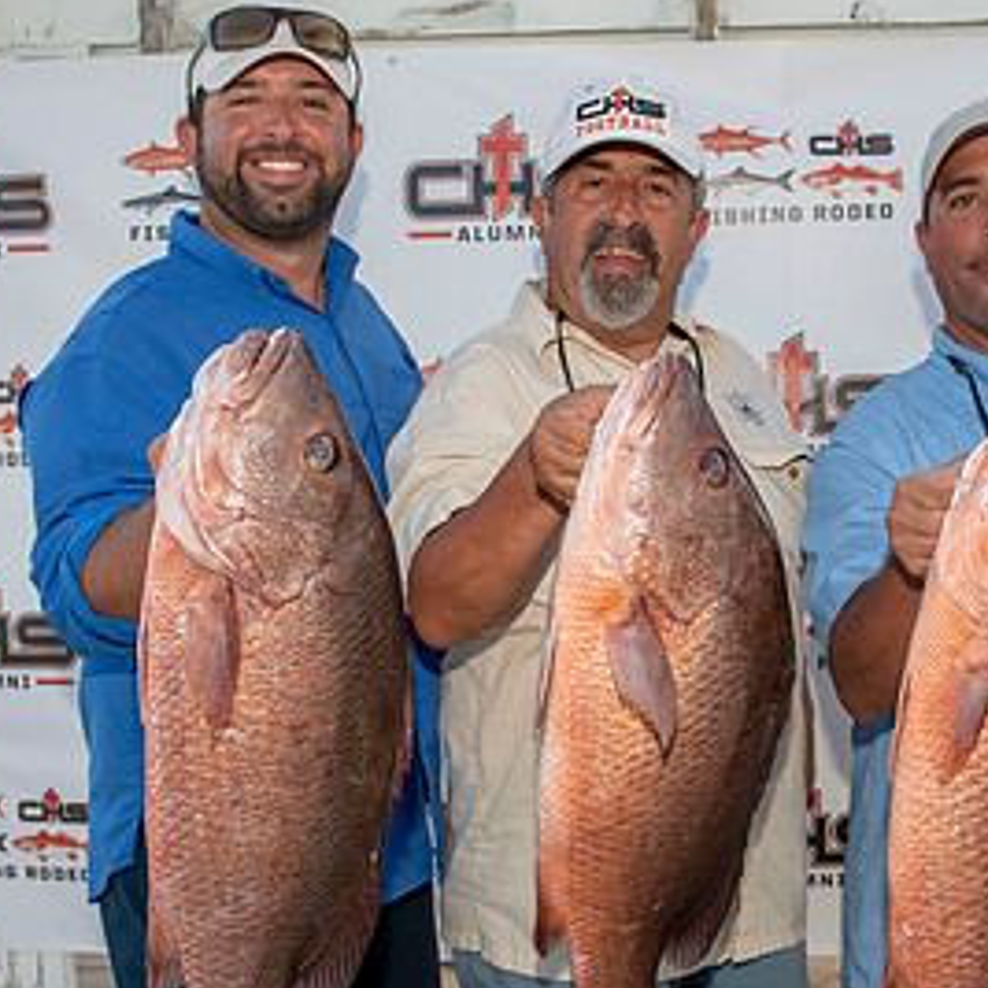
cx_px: 607
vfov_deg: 35.3
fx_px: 1550
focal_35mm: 48
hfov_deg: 35.2
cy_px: 555
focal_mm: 26
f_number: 5.6
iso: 100
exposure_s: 1/160
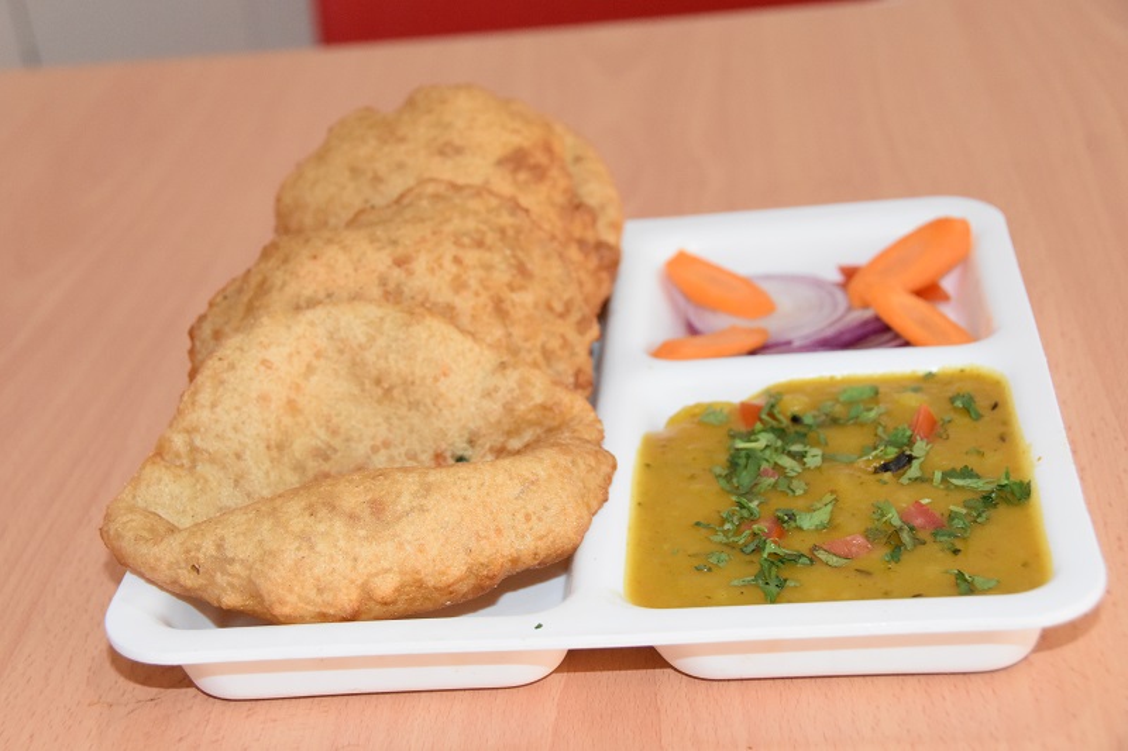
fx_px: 2255
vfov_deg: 18.9
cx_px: 564
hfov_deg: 28.1
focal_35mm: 72
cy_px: 376
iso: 3200
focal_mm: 48
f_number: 7.1
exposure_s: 1/160
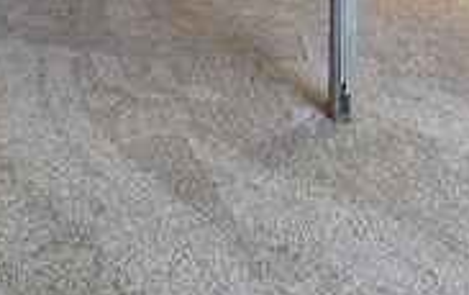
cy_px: -333
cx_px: 172
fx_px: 986
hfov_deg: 26.7
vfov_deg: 13.8
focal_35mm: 77
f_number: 2.2
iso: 800
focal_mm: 2.2
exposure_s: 1/60
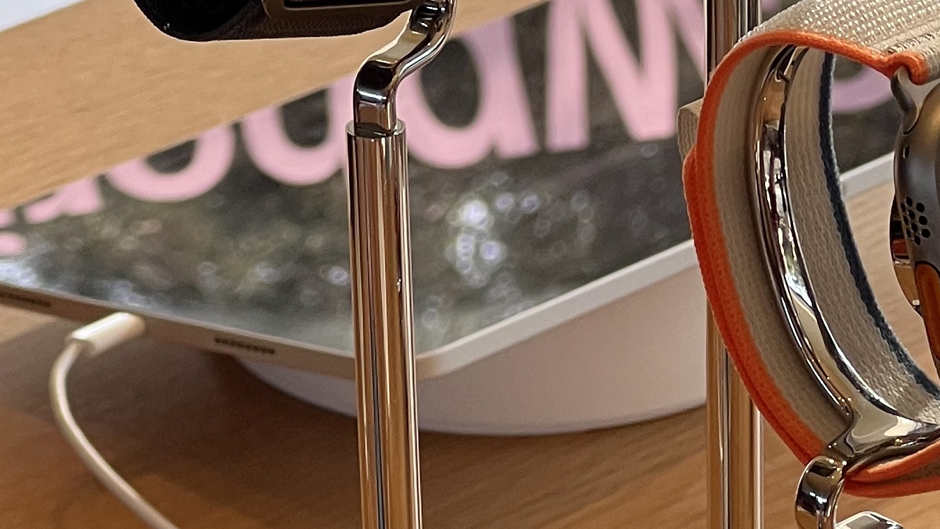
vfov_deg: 6.4
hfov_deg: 11.4
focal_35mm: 188
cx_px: 875
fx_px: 4686
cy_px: -54
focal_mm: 9
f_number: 2.8
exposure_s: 1/120
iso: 32
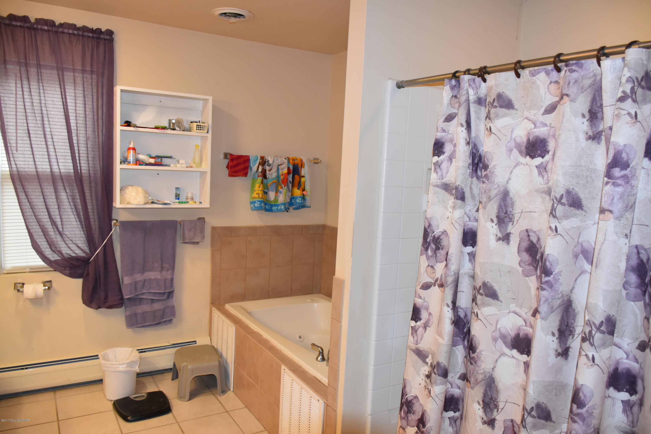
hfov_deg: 67.4
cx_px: 326
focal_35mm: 27
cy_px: 217
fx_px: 488
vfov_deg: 47.9
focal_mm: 18
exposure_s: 1/90
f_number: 4.8
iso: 800
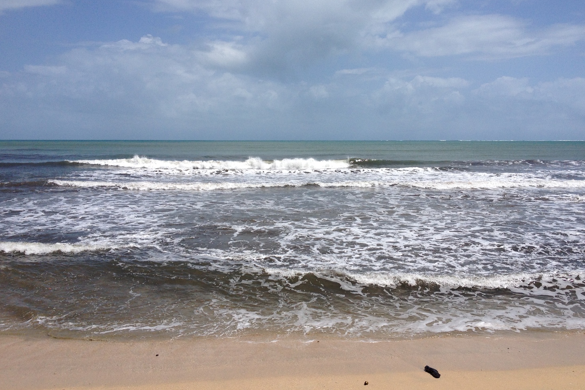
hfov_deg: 48.4
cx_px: 318
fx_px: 650
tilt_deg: -6.7
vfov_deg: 33.4
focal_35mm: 40
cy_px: 173
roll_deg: -0.1
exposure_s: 1/4608
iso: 50
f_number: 2.4
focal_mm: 4.28
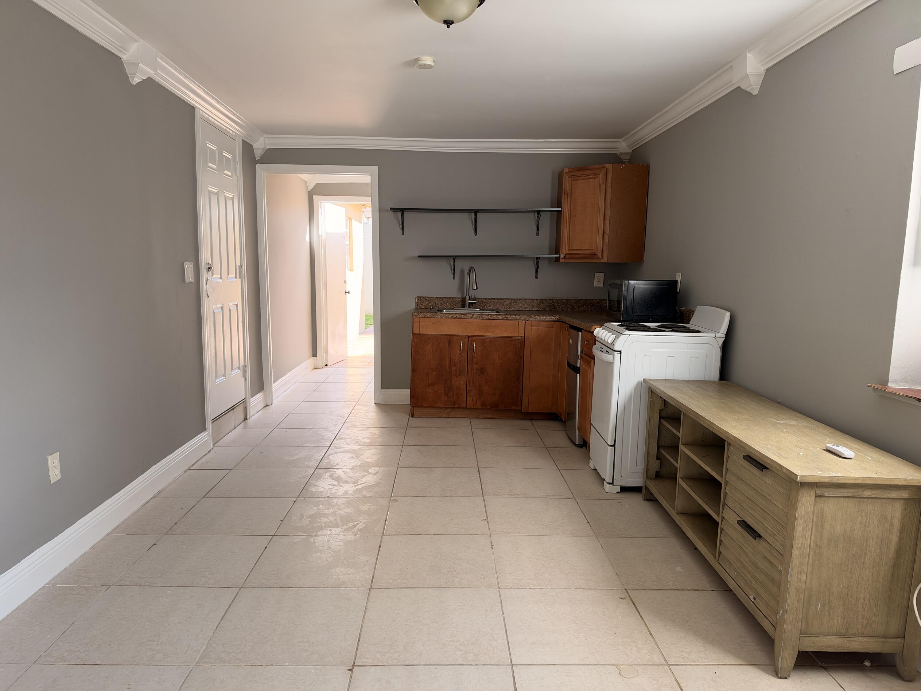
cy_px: 346
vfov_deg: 56.8
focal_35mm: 24
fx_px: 639
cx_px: 460
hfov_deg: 71.6
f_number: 1.8
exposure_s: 1/185
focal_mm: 6.93
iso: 80
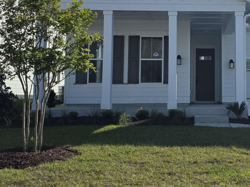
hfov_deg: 33.2
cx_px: 205
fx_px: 404
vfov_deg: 25.9
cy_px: 56
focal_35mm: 56
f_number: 1.7
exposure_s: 1/7944
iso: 80
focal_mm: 6.3
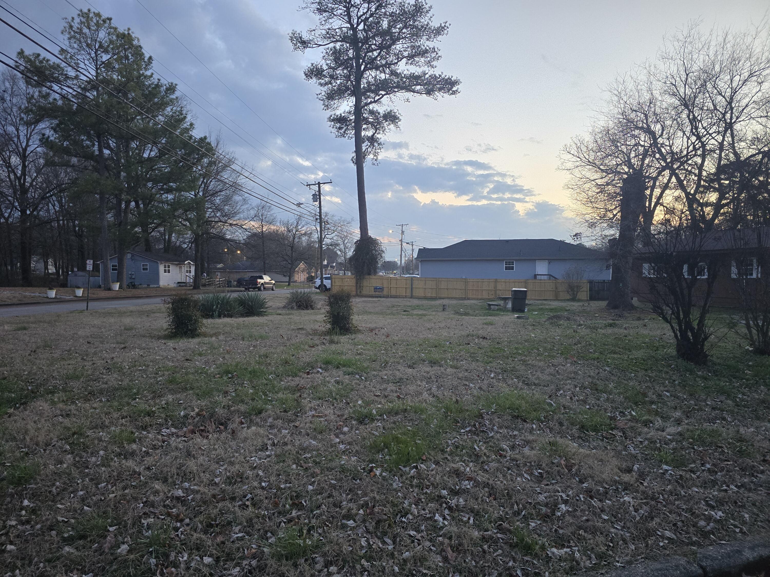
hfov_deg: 73.9
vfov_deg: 58.9
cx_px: 385
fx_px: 512
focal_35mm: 23
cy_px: 288
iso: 500
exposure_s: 1/120
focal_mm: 6.3
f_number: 1.7
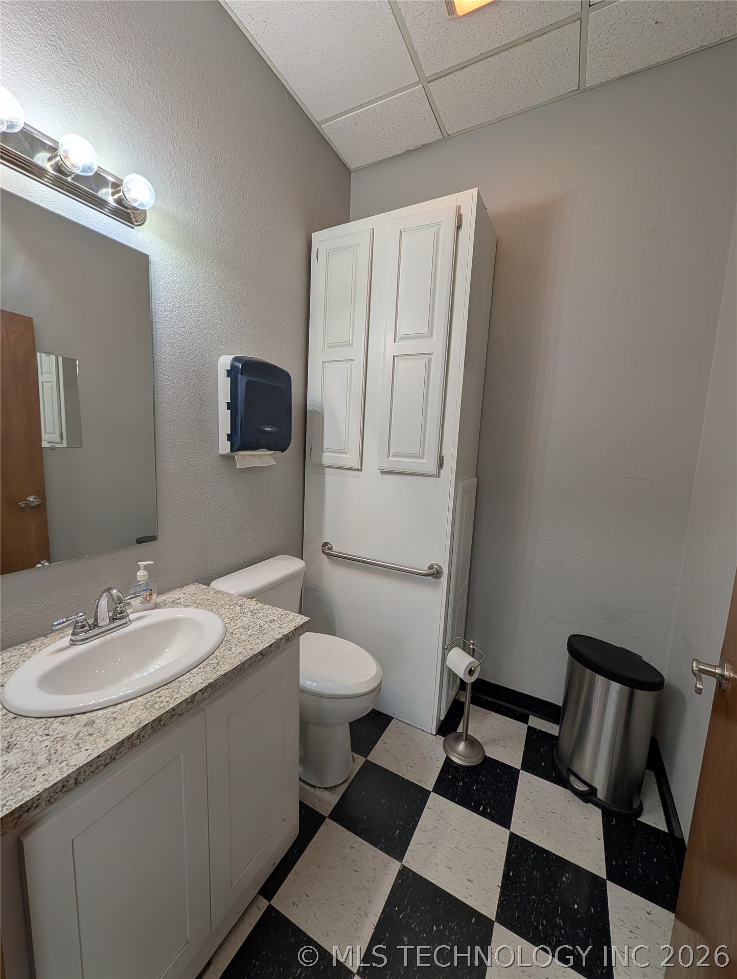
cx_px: 368
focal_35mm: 12
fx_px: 340
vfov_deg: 110.5
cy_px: 490
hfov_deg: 94.6
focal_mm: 2.02
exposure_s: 1/120
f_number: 1.7
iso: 52
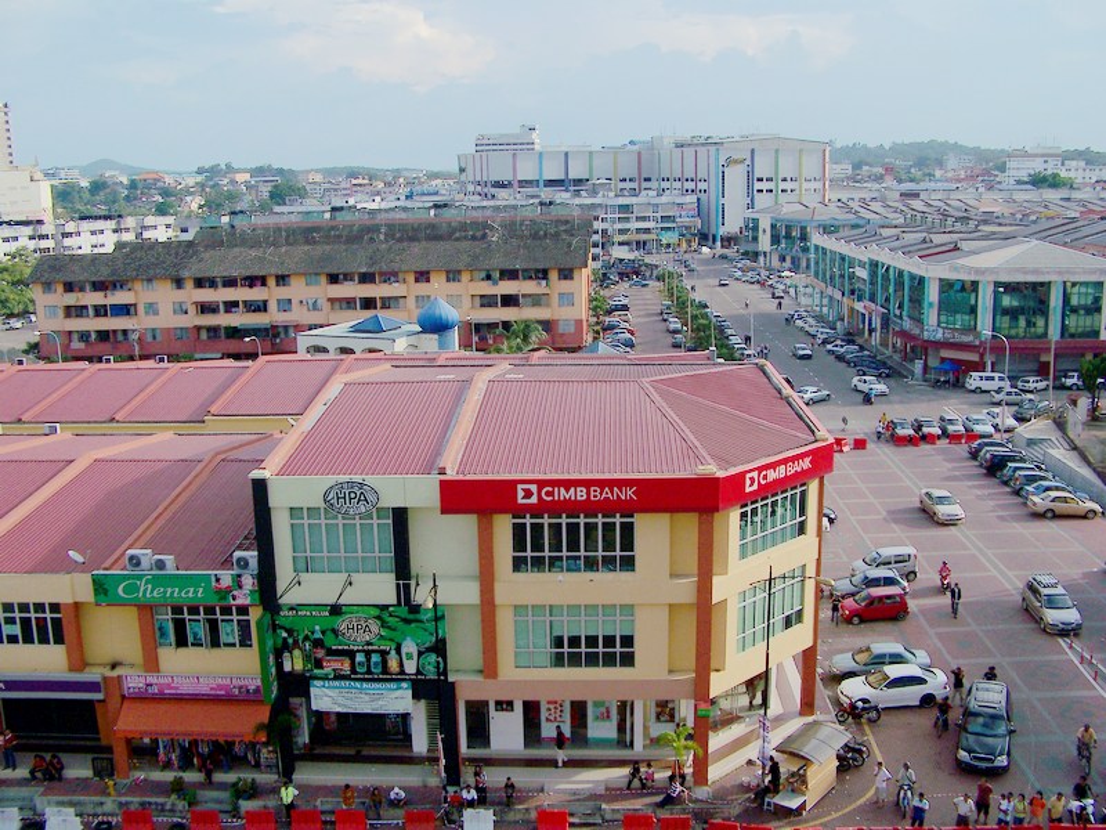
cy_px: 415
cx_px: 553
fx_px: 1150
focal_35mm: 36
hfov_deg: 51.4
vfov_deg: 39.7
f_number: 4
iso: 64
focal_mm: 5.85
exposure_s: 1/800
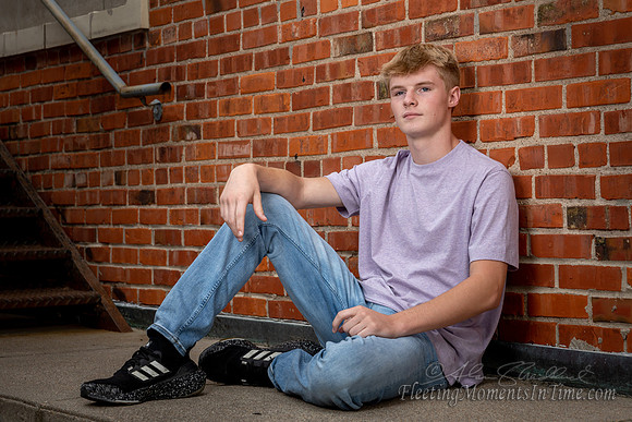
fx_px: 1229
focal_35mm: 70
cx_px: 316
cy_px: 211
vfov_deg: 19.5
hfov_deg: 28.8
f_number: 6.3
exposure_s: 1/160
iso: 100
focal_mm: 70
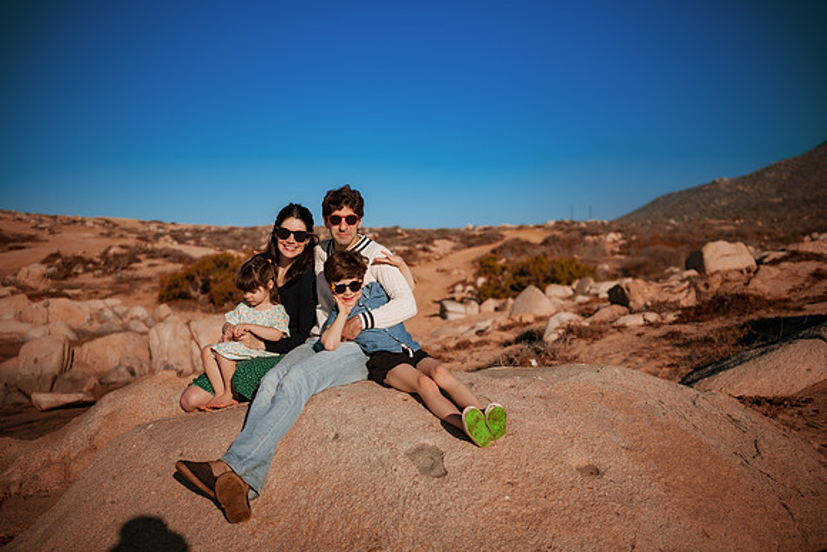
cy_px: 276
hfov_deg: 54.4
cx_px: 414
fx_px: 804
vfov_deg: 37.9
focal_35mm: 35
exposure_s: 1/8000
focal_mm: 35
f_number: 2
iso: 50
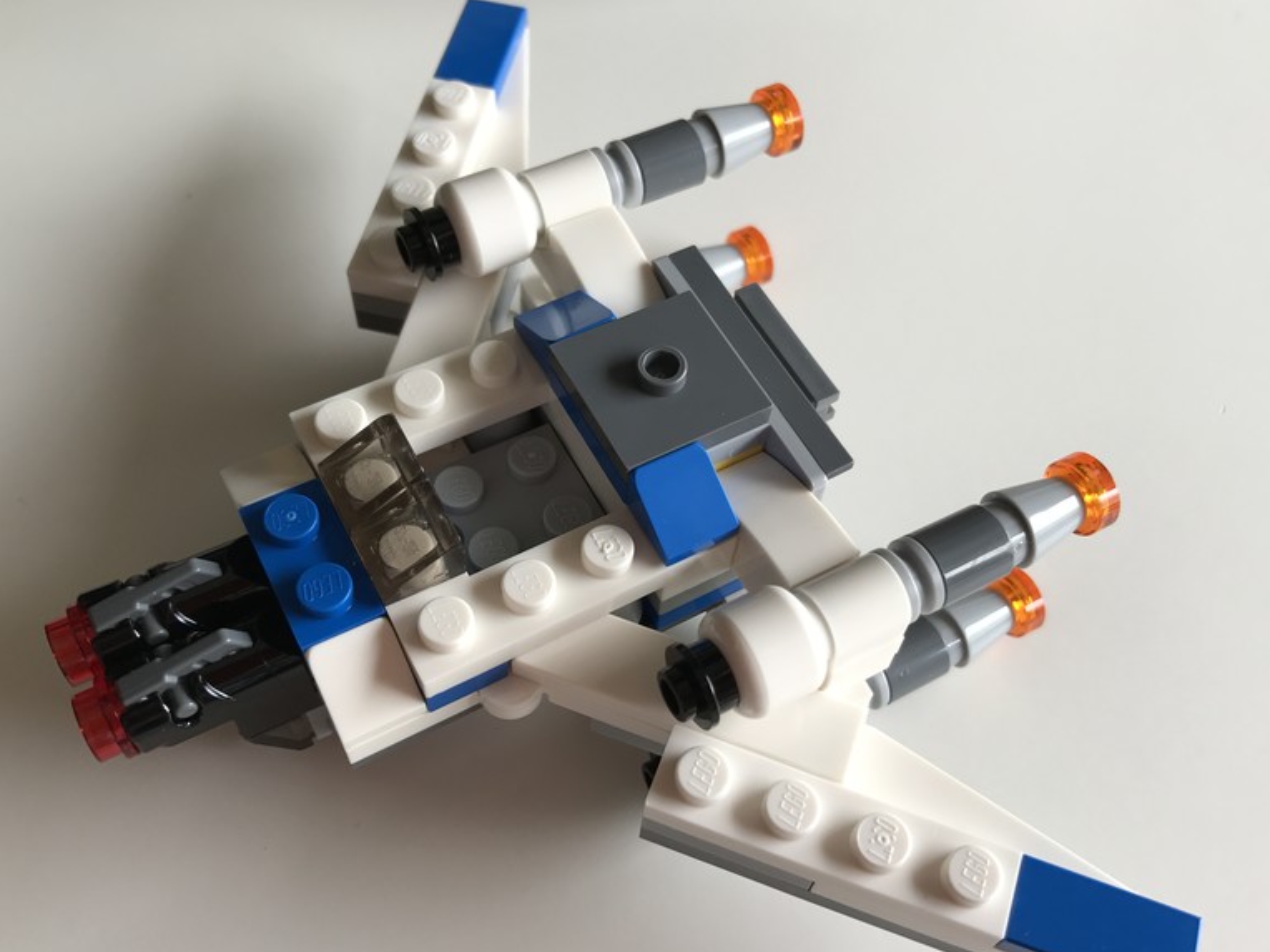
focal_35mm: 33
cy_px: 508
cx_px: 667
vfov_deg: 42.9
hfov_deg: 55.3
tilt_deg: -60.0
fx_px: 1211
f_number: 1.8
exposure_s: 1/149
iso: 20
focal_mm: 3.99
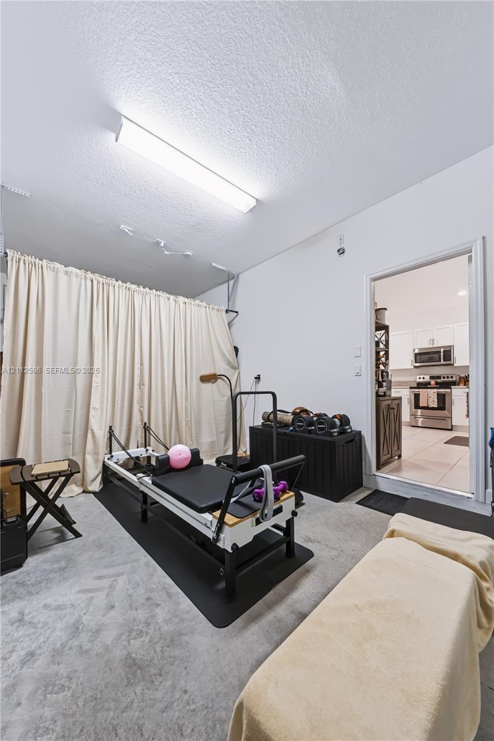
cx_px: 247
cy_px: 370
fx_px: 247
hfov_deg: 90.0
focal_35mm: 12
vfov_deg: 112.6
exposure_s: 1/50
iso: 400
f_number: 8
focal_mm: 12
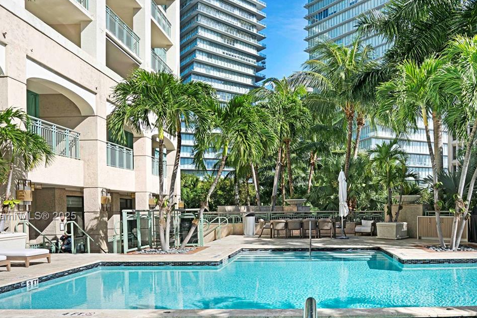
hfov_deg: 65.6
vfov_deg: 47.0
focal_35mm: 27
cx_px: 318
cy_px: 217
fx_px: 358
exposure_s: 1/250
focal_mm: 16
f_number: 8
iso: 100
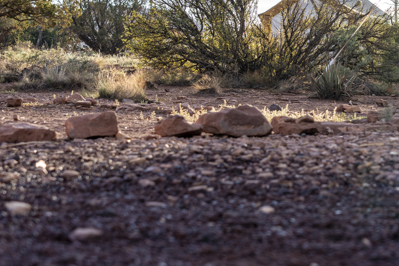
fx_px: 1208
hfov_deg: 18.1
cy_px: 6
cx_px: 435
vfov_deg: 12.4
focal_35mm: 109
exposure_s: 1/400
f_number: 4.5
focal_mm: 50
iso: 100
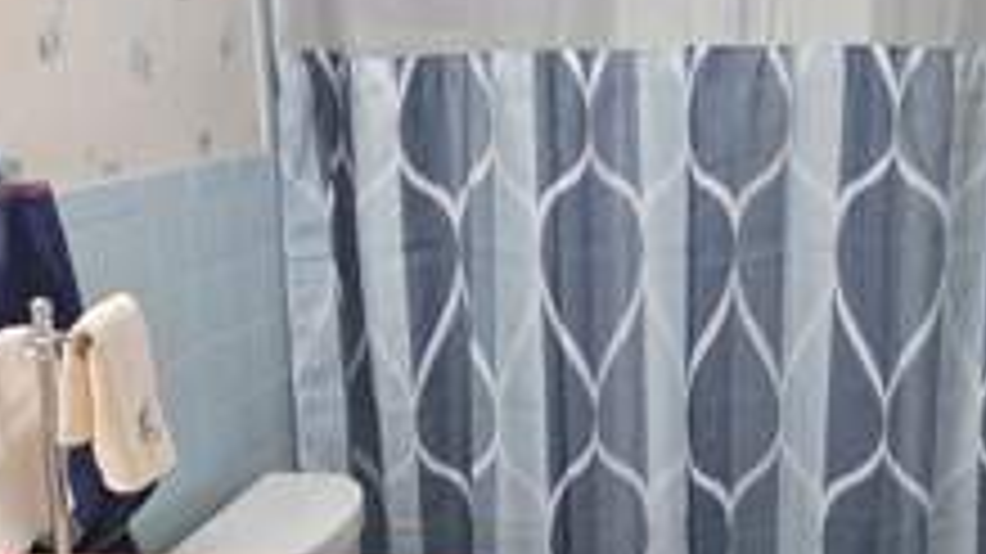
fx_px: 1437
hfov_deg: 37.1
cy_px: 378
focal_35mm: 55
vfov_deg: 21.7
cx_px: 720
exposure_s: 1/120
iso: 100
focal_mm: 5.4
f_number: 1.8
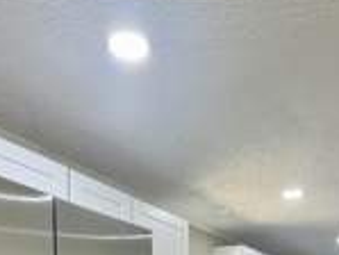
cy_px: 376
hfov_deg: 41.1
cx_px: 243
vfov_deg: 25.1
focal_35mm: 45
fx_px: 441
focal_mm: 2.22
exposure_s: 1/120
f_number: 2.2
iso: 320
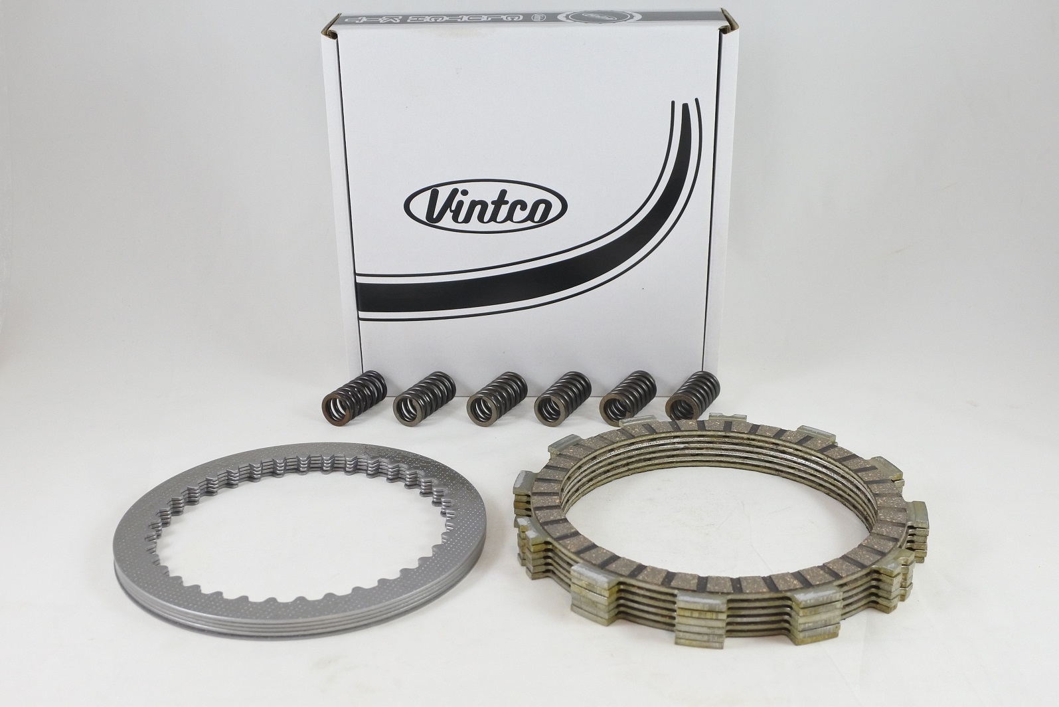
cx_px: 530
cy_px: 354
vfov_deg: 42.3
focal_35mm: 31
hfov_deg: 60.3
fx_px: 912
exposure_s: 1/125
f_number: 3.8
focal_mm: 11.8
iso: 400
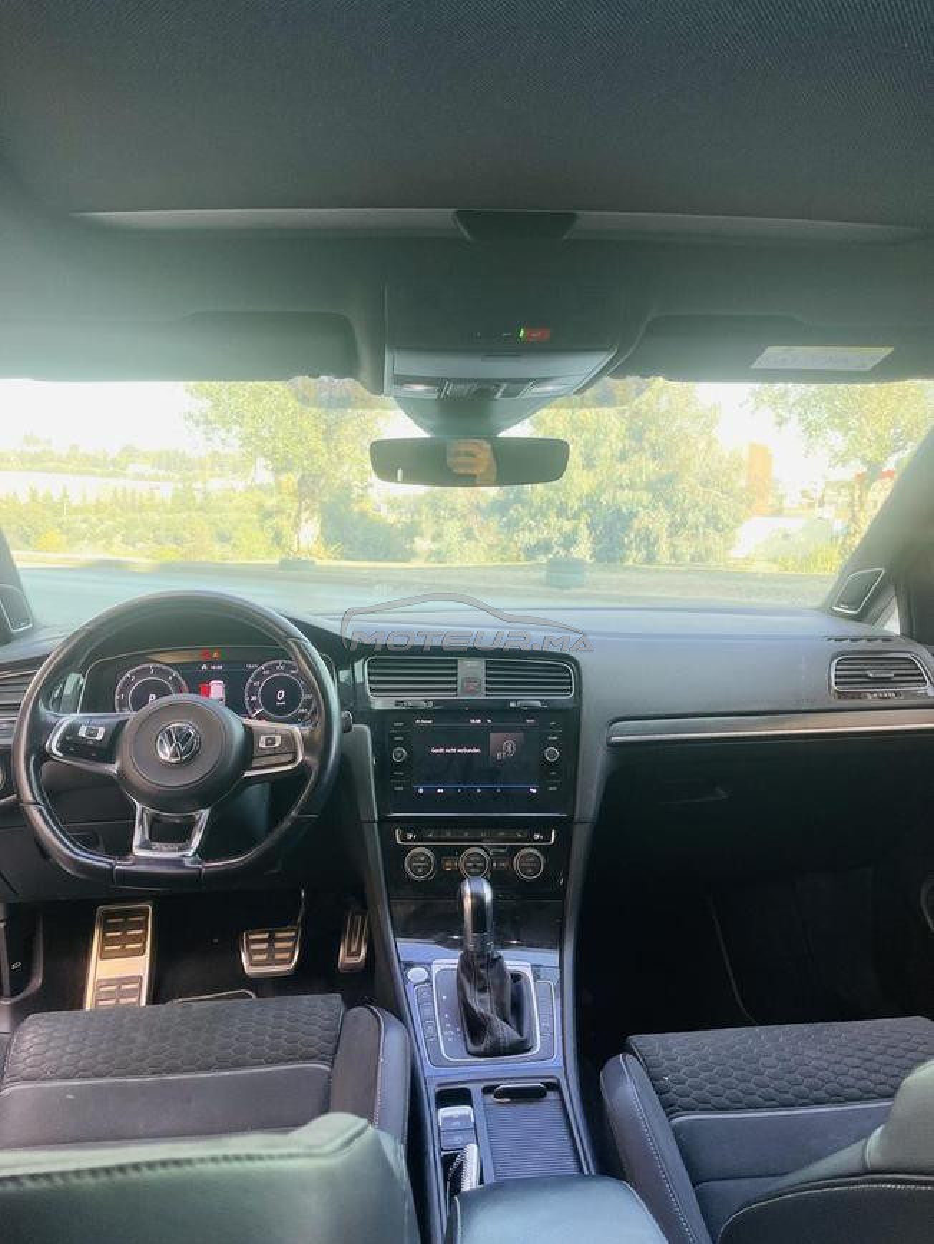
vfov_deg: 69.4
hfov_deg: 54.9
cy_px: 622
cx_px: 467
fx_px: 899
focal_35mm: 25
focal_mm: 5.1
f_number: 1.6
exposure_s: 1/121
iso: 50
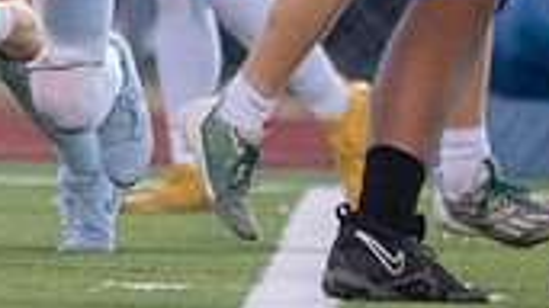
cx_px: 2
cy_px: -165
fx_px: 23295
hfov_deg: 1.4
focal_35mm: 1601
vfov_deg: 0.8
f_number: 5.6
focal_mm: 400
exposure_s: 1/1250
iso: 8000
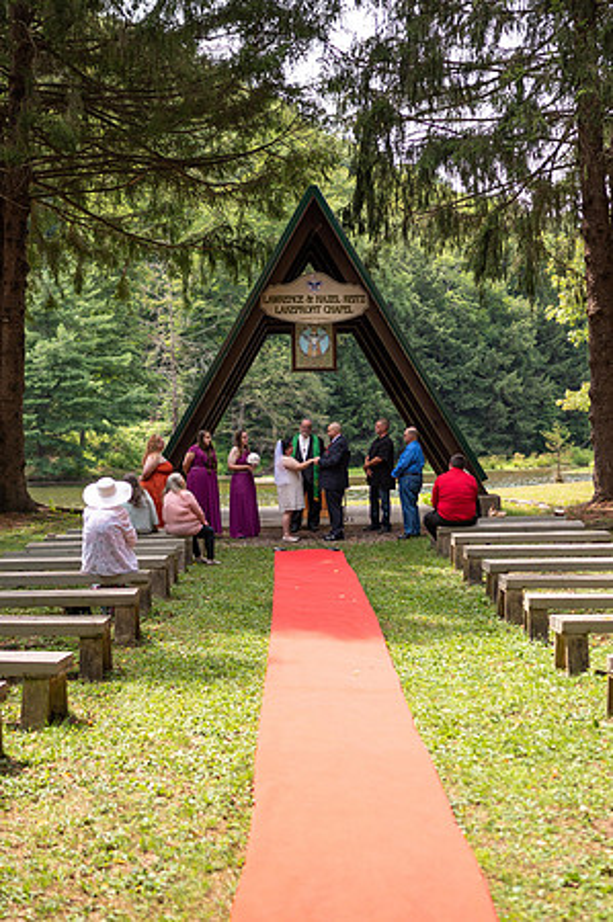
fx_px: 1352
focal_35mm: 53
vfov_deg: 37.7
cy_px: 461
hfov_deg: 25.5
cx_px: 318
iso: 80
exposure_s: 1/1000
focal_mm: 35
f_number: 1.8
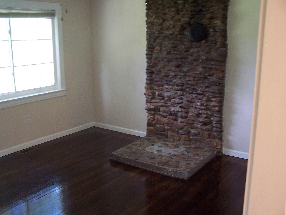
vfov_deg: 37.7
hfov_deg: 49.0
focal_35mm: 38
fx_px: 314
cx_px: 143
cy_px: 108
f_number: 2.8
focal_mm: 6.3
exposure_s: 1/8
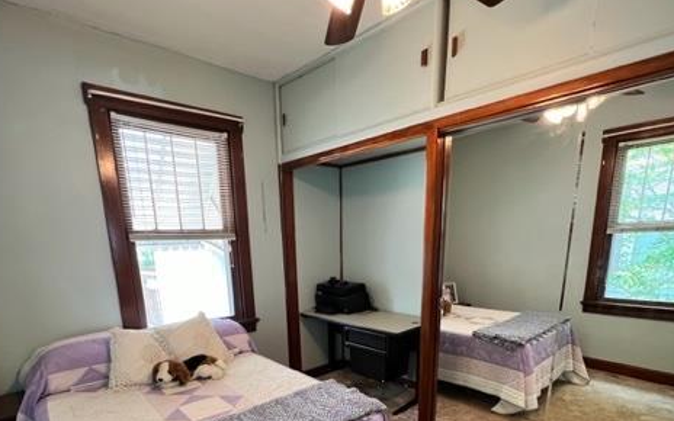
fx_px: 349
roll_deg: +1.5
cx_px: 328
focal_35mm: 19
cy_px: 334
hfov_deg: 88.0
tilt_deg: -14.3
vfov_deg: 57.8
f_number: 1.8
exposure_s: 1/60
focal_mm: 1.57
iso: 400
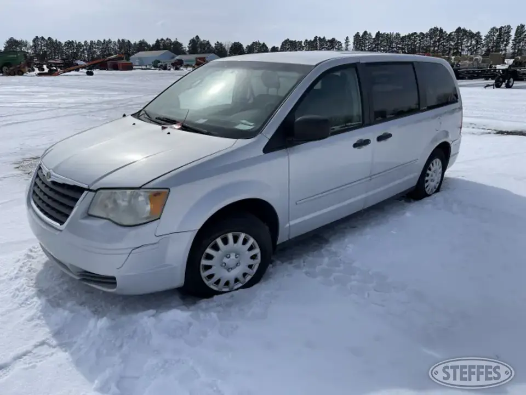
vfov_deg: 53.1
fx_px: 395
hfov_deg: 67.3
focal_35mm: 26
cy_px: 198
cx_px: 263
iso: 32
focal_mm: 5.1
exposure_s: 1/9174
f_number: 1.6
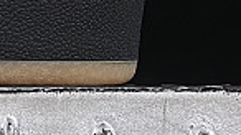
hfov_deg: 3.6
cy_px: -286
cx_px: -447
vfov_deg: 2.1
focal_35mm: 583
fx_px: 3724
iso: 160
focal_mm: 50
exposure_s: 1/60
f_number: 6.3
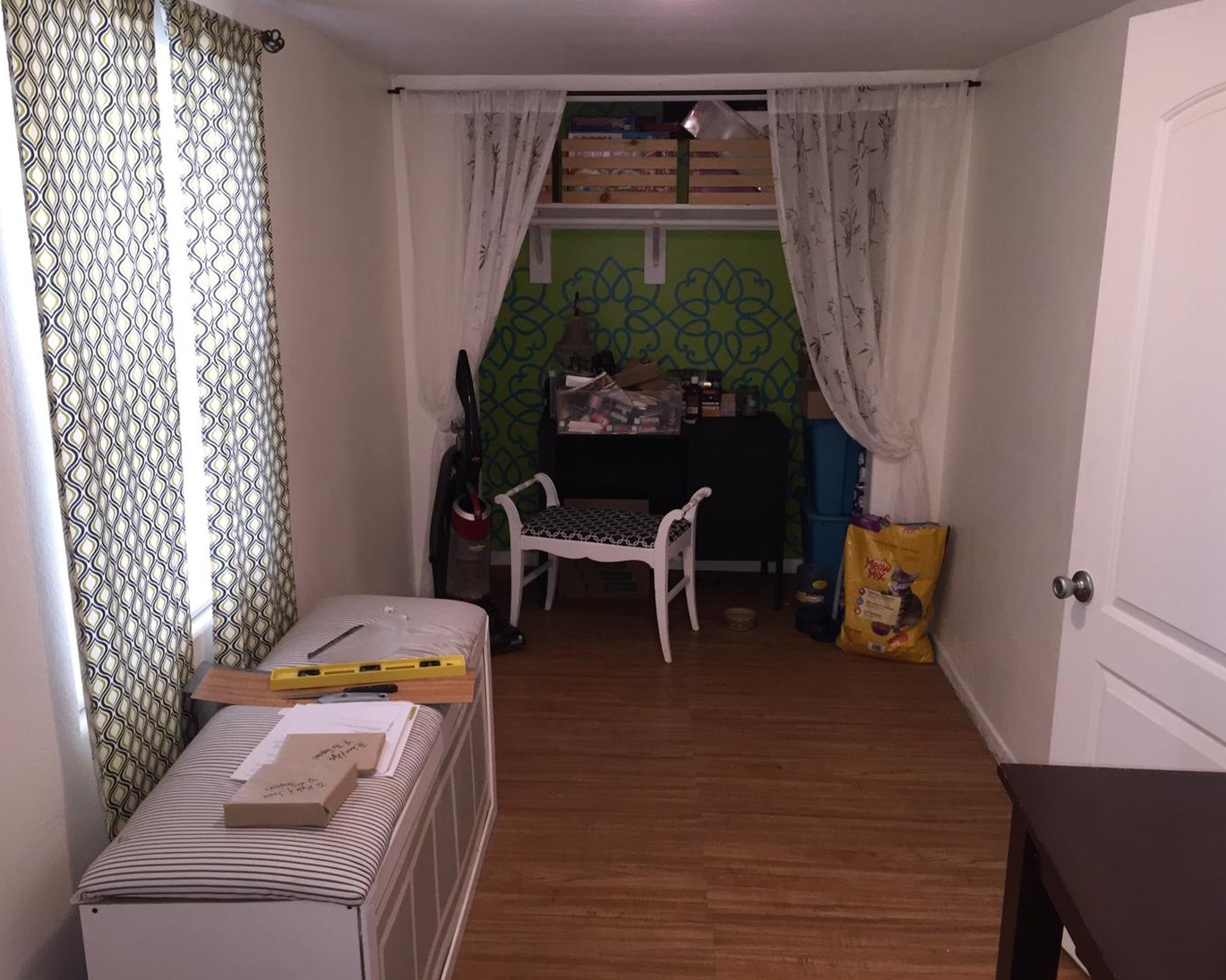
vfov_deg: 47.1
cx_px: 610
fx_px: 1125
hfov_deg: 57.2
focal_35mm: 31
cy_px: 499
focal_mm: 4.15
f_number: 2.2
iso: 125
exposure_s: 1/30
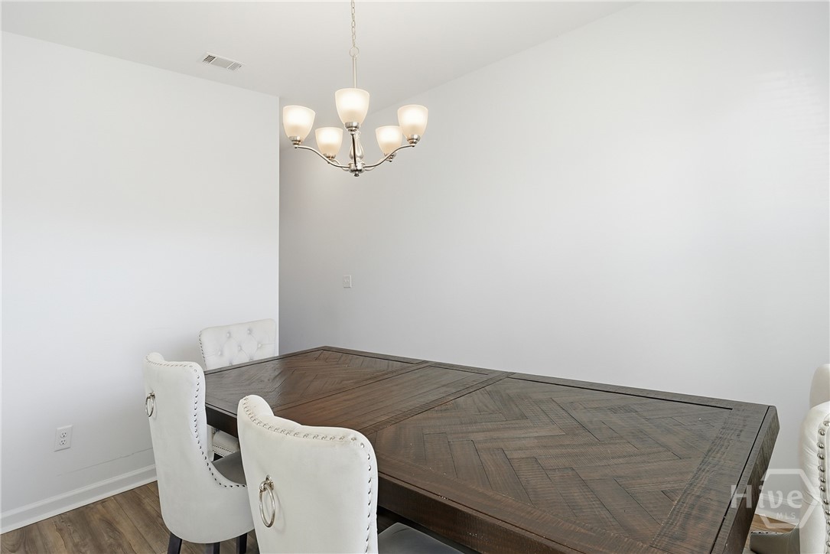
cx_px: 415
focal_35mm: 16
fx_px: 369
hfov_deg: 96.7
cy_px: 277
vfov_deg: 73.8
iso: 320
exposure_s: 1/200
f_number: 9
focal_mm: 16
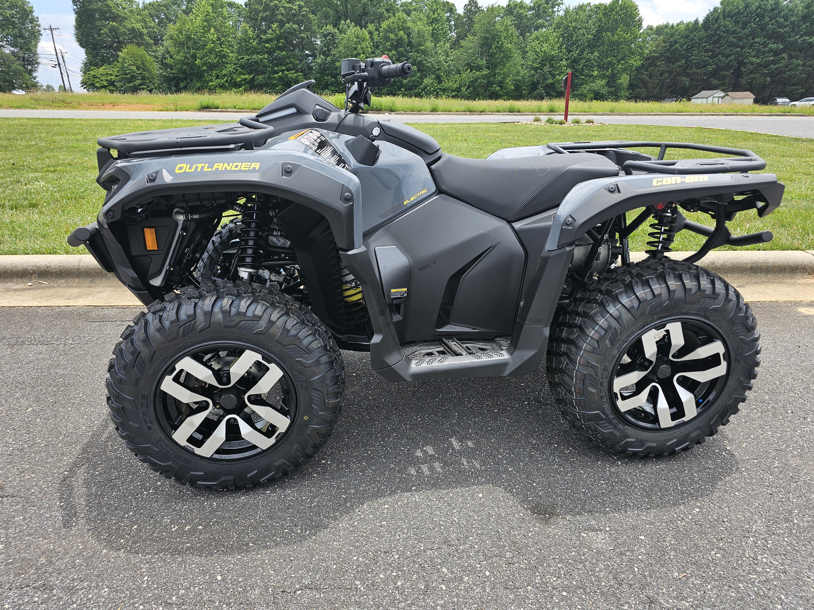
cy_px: 305
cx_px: 407
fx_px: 541
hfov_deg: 73.9
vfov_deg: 58.9
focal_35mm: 23
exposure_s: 1/336
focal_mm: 6.3
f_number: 1.7
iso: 10
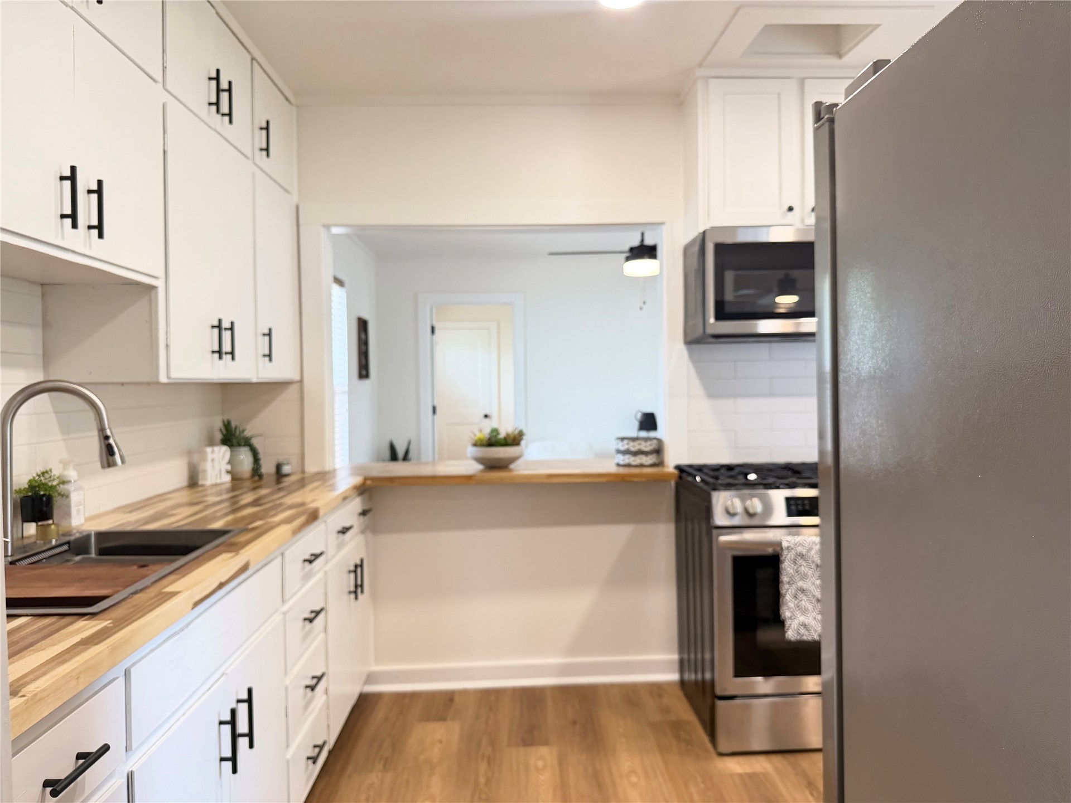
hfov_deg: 71.6
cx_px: 536
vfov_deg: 56.8
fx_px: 743
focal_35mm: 24
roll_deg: +0.7
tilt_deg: -1.3
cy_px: 402
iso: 200
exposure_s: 1/120
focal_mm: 6.76
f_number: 1.78
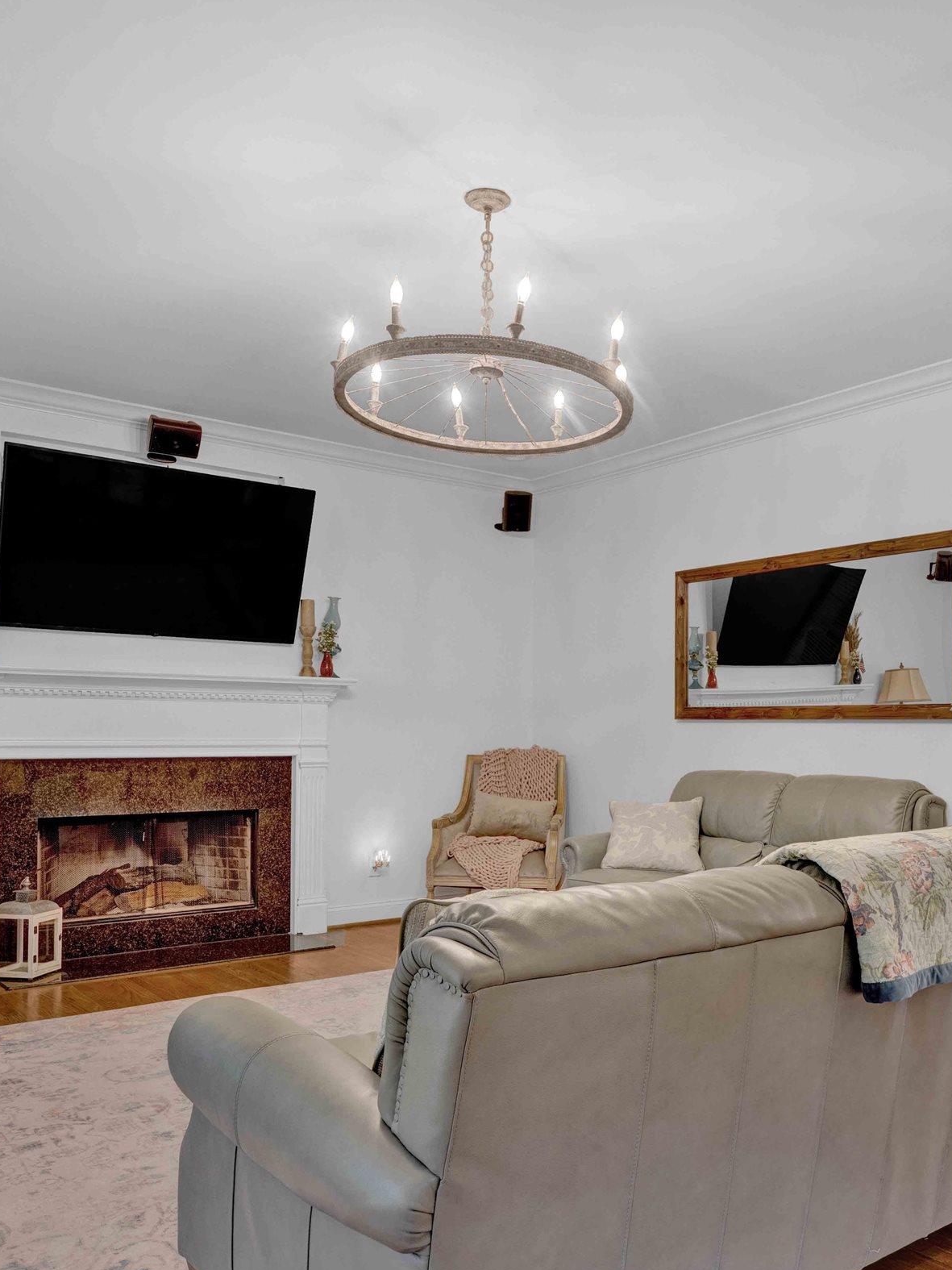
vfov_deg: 59.7
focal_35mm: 30
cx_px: 621
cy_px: 731
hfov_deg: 46.2
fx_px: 1100
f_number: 8
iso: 400
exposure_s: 1/6
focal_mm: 16
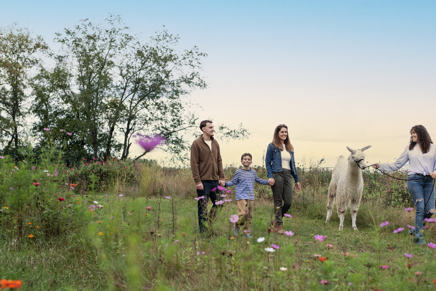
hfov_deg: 26.2
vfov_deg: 17.7
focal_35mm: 77
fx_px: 932
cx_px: 276
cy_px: 200
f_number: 2.8
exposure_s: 1/1000
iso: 200
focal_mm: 50
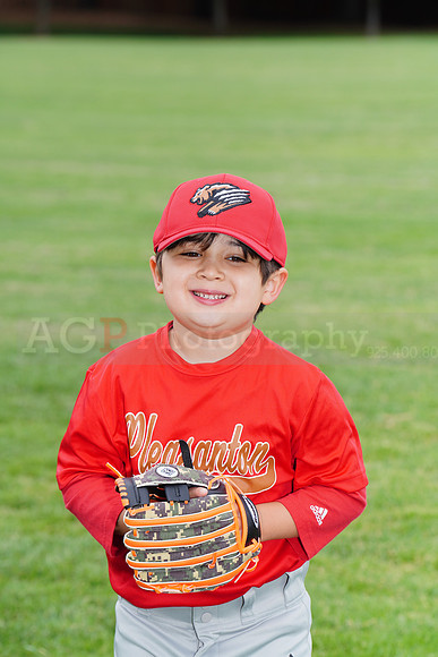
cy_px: 328
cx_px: 219
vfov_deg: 11.1
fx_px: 3392
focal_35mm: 186
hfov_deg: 7.4
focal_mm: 186
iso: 200
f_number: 9
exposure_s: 1/250
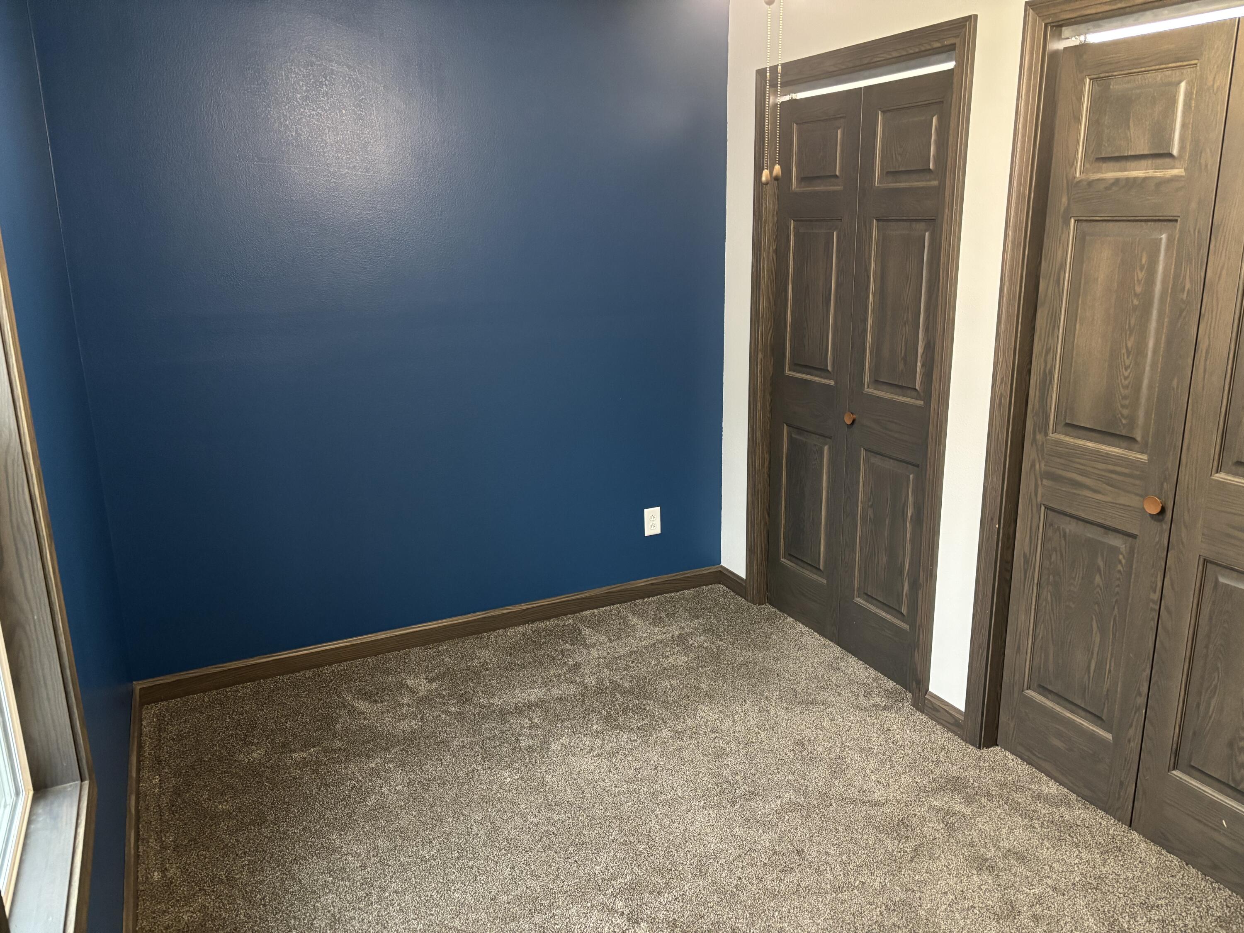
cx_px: 622
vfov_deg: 53.1
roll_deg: +0.4
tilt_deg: -14.8
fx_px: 934
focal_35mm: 26
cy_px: 466
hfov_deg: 67.3
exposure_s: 1/30
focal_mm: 5.96
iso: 500
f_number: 1.6
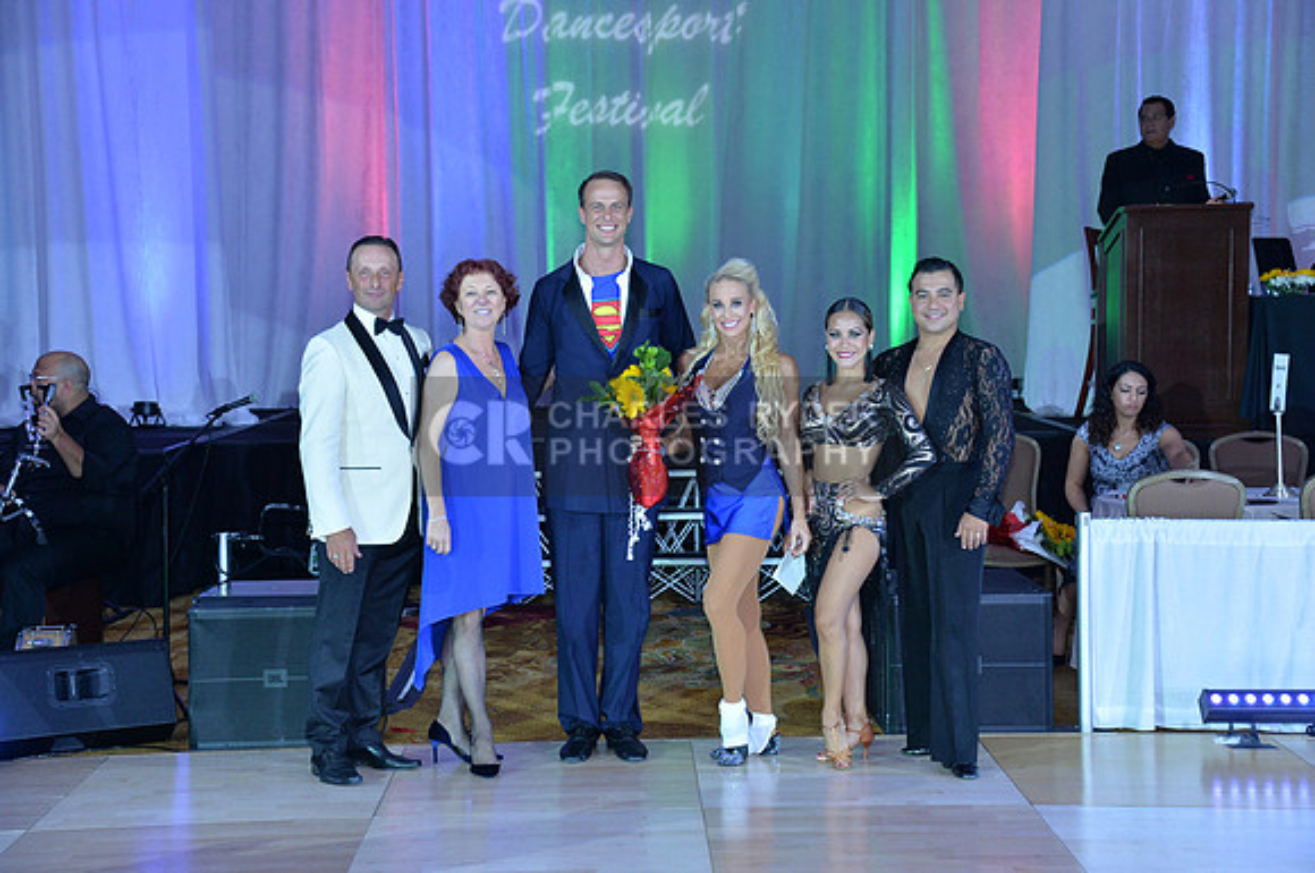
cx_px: 658
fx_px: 2116
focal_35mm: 58
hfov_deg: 34.5
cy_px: 436
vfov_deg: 23.3
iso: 2000
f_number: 5.6
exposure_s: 1/250
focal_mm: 58
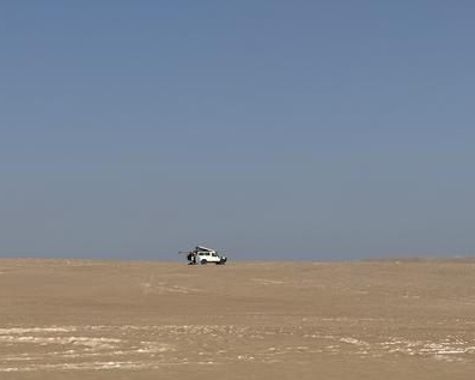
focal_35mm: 126
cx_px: 223
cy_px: 191
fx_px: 1770
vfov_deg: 12.2
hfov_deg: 15.3
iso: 50
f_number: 2.8
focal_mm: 15.66
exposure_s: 1/3690
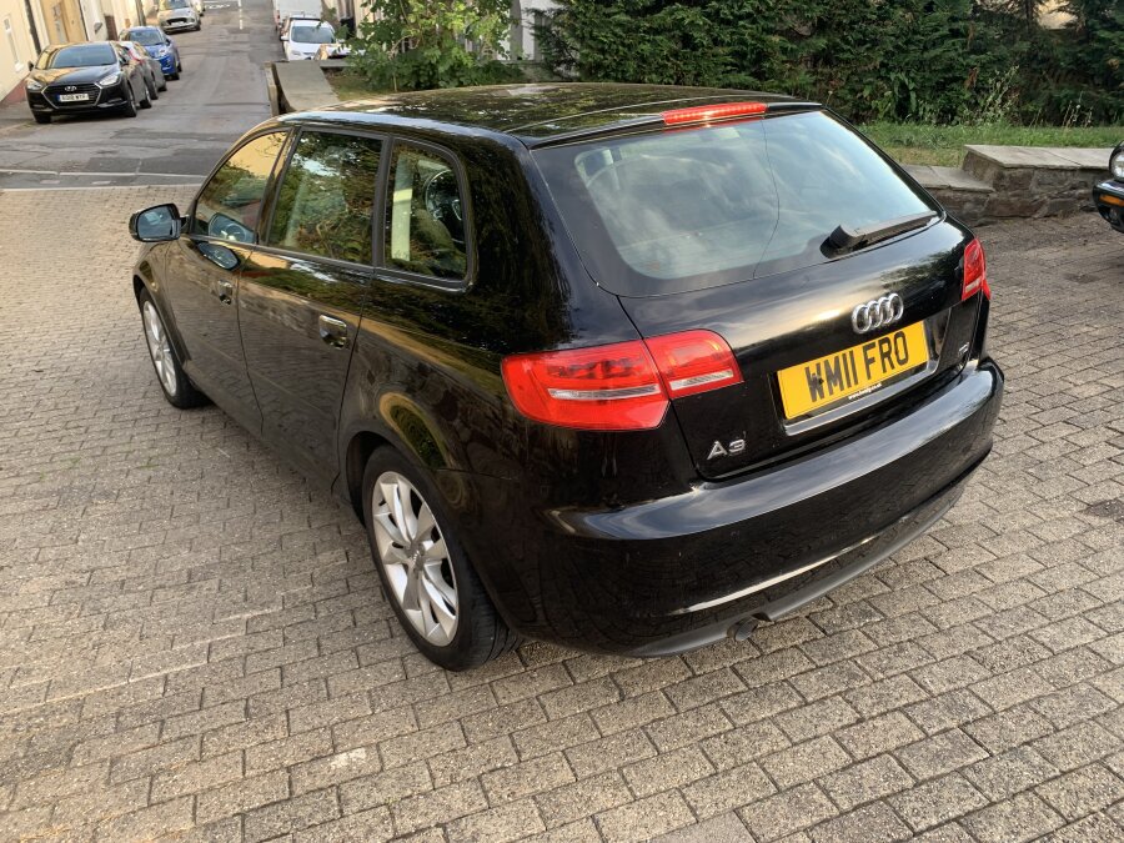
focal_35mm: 26
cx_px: 562
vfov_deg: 53.1
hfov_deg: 67.3
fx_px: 844
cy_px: 422
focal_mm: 4.25
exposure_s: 1/121
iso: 40
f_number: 1.8
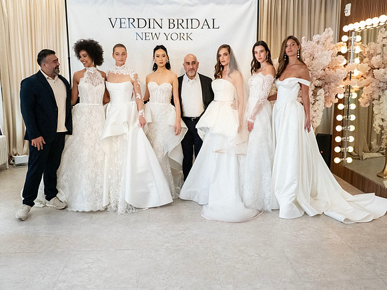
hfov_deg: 54.0
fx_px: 380
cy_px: 145
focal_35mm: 34
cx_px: 194
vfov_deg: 41.8
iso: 1600
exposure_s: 1/500
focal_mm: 17
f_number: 4
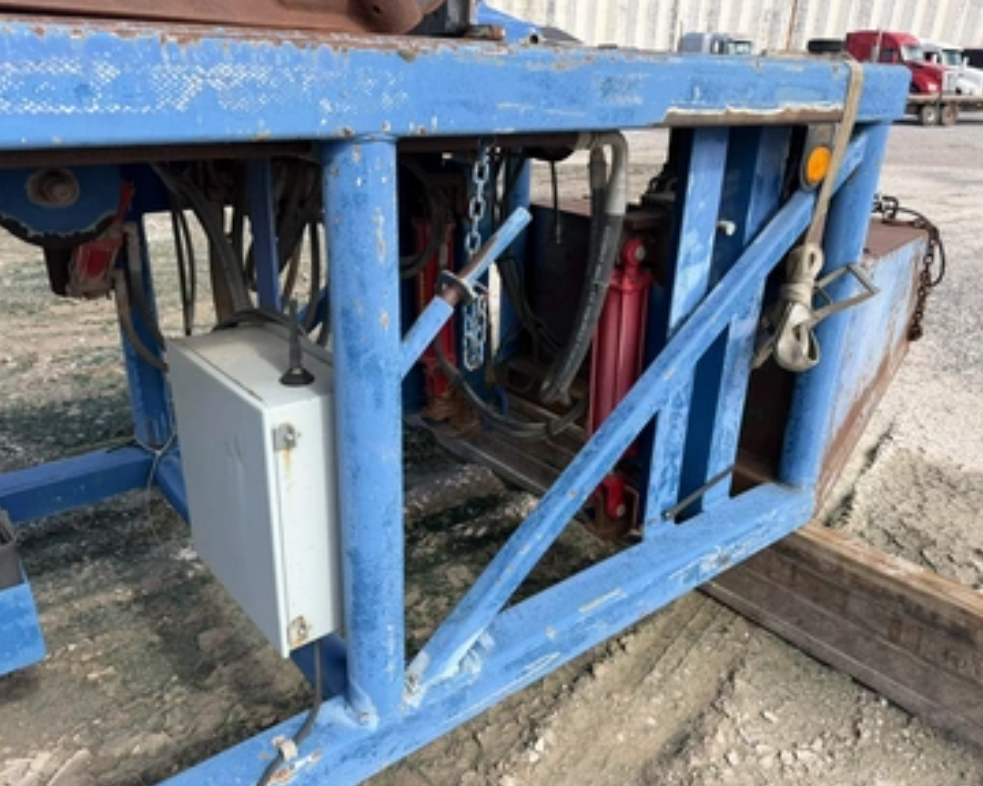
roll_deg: -2.8
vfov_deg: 54.9
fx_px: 756
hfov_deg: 66.0
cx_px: 486
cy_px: 393
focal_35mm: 26
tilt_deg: -22.4
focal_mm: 6.76
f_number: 1.78
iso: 80
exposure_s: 1/1901
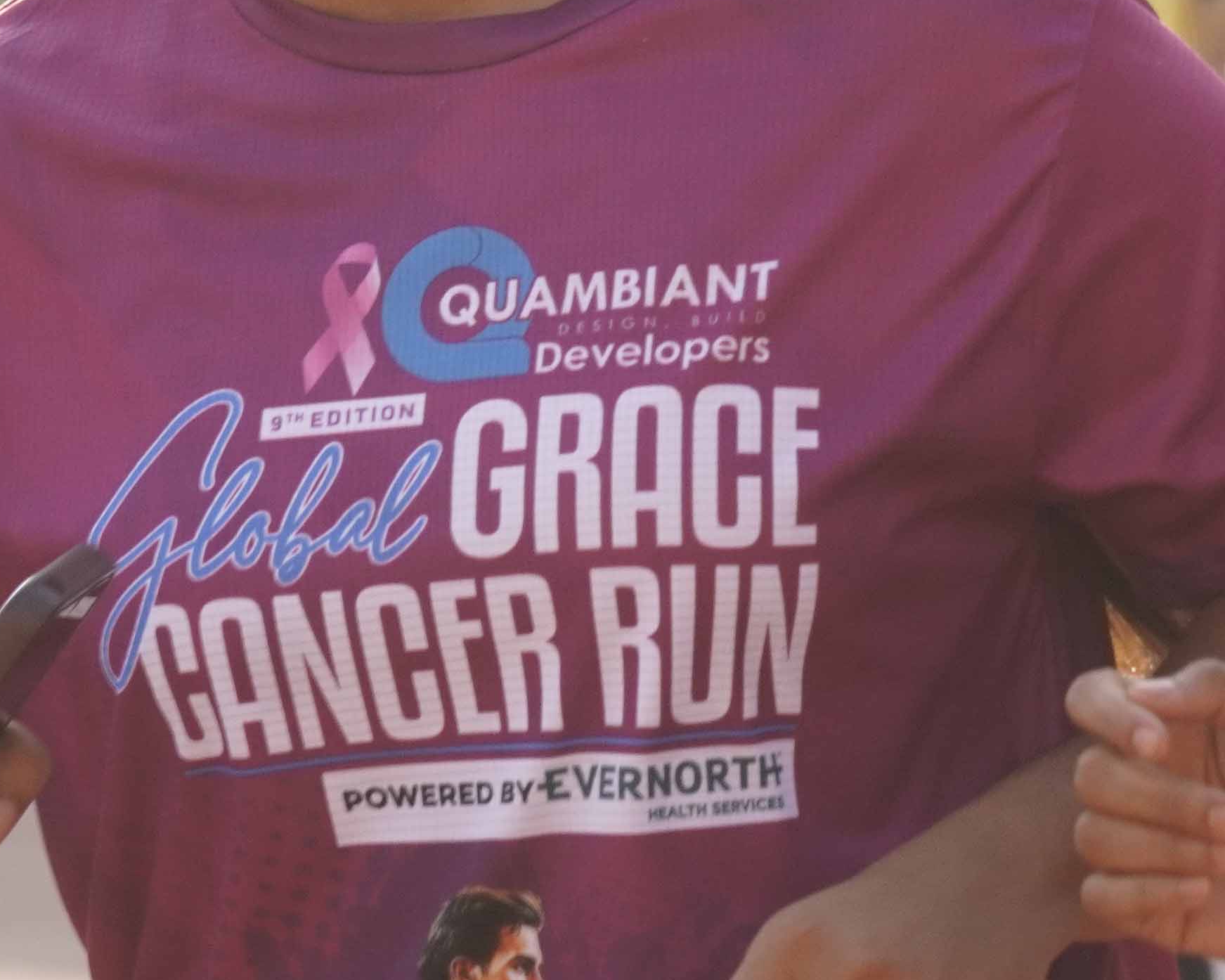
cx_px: 1220
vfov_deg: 2.1
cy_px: 342
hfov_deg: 2.7
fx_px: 26355
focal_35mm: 727
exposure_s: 1/500
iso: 640
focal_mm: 150
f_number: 8
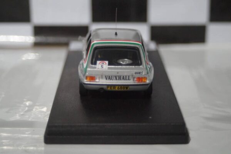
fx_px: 529
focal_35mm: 82
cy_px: 77
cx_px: 116
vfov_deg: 16.6
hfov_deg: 24.6
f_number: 5
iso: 2500
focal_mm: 55
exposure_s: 1/160
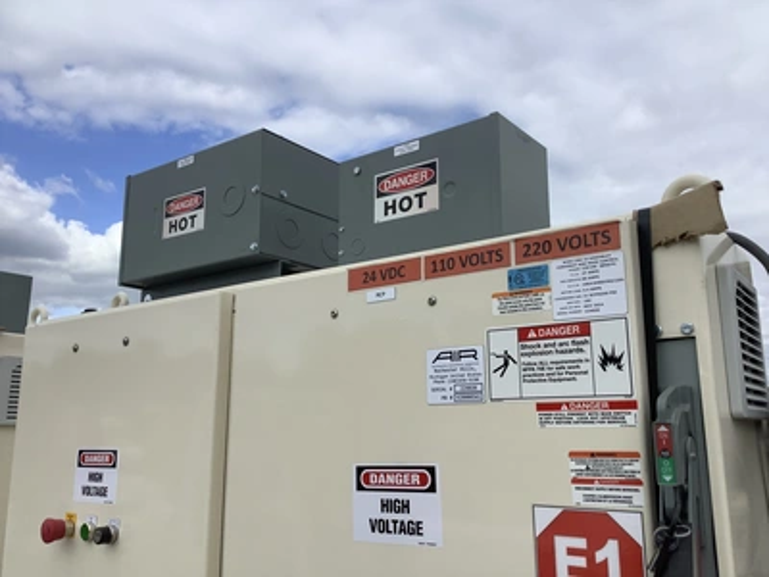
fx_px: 689
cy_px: 288
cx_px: 384
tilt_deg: +11.9
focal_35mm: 31
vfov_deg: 45.4
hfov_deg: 58.4
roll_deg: -0.9
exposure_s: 1/1567
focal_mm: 3.3
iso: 25
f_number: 2.4
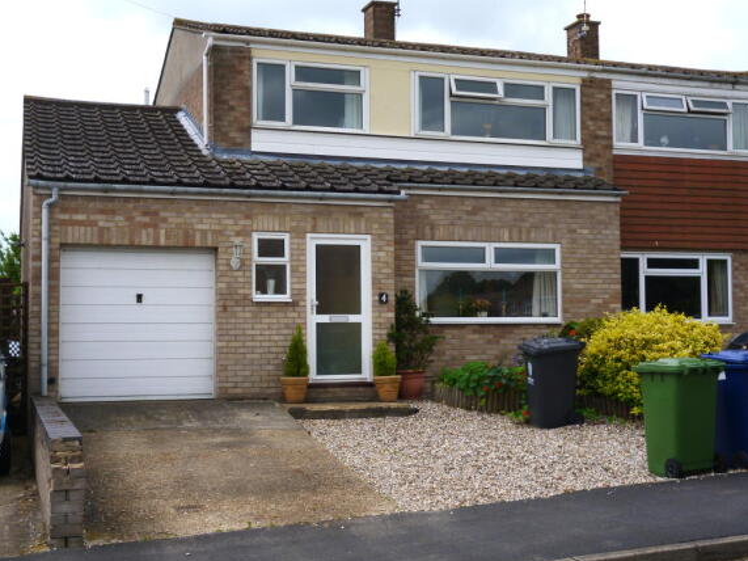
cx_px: 381
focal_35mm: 49
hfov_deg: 38.9
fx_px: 1059
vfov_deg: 29.7
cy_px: 284
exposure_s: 1/200
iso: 100
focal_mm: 8.6
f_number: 4
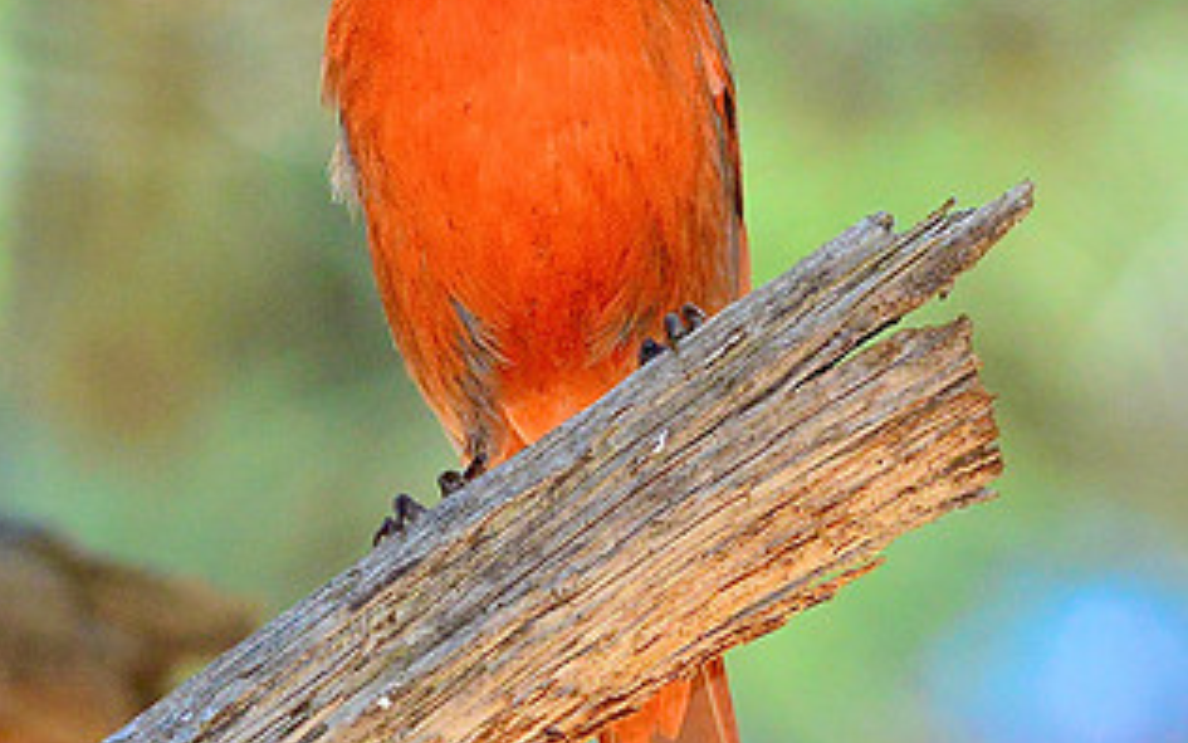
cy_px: 307
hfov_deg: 4.0
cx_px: 751
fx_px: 17001
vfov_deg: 2.5
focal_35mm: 525
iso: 2500
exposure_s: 1/320
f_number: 9
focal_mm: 280
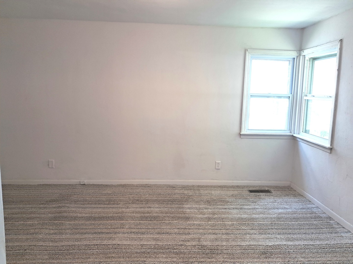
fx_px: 275
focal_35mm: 27
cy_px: 132
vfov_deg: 51.4
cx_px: 176
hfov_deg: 65.3
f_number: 1.8
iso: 80
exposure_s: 1/50
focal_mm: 4
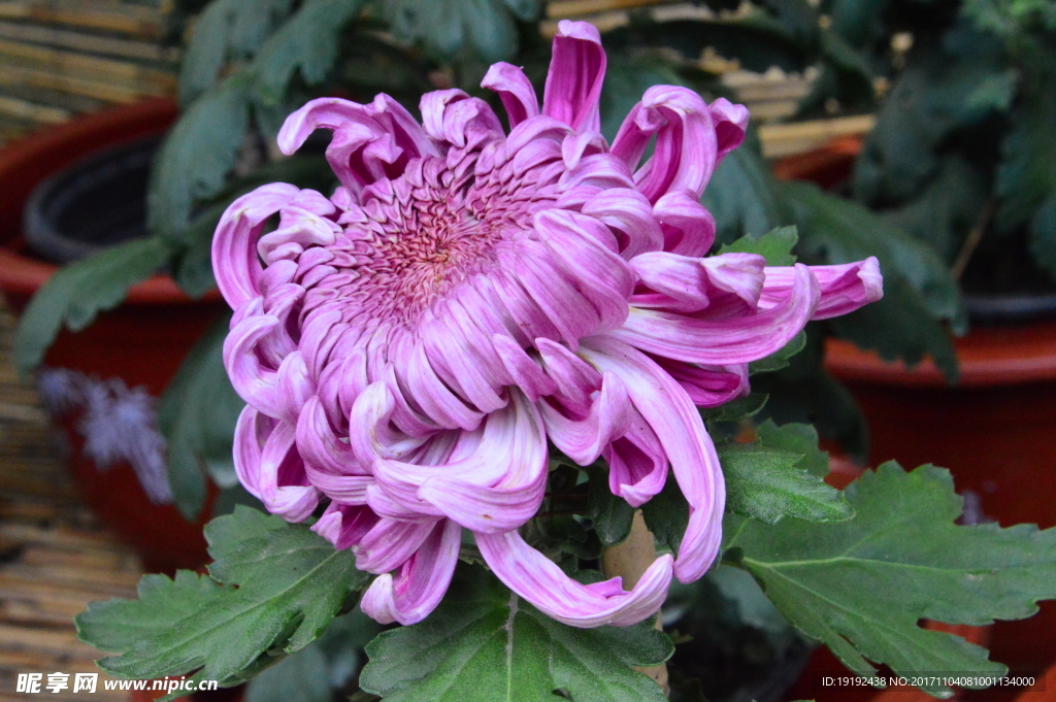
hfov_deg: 15.2
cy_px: 351
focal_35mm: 135
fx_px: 3957
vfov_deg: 10.1
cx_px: 528
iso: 5000
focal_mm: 90
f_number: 20
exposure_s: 1/250
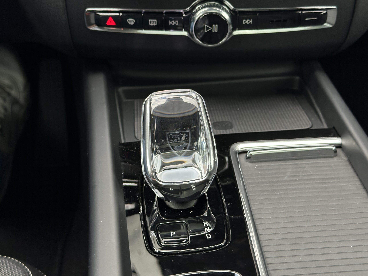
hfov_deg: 39.7
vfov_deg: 30.3
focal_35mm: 48
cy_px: 138
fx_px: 510
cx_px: 184
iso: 125
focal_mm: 6.86
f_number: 1.78
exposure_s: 1/195
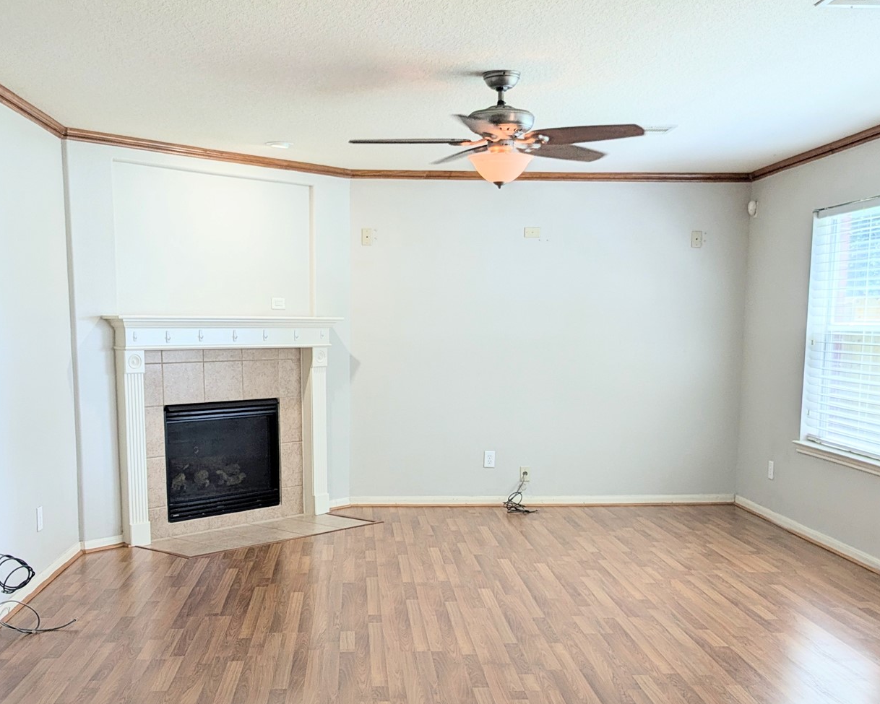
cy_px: 490
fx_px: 1068
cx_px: 412
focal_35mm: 41
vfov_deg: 36.0
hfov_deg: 44.8
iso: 46
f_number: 1.89
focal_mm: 5.43
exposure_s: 1/60
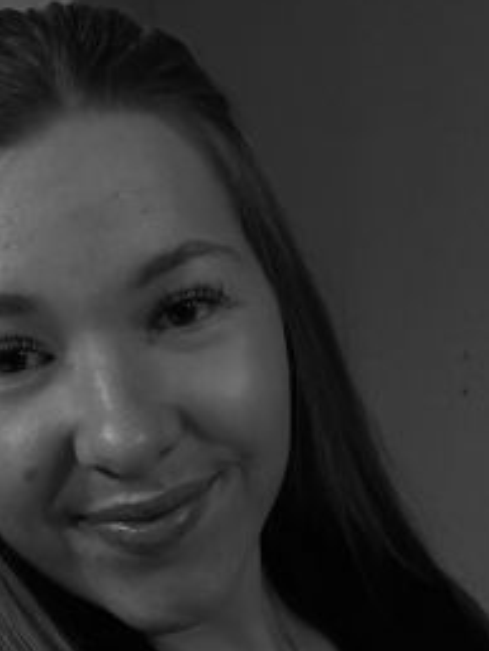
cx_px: 243
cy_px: 542
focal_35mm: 70
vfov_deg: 27.1
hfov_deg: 21.0
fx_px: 1317
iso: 80
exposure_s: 1/50
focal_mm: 2.71
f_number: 2.2
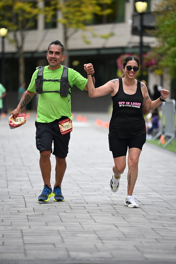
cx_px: 88
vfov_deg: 10.3
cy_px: 132
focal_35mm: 200
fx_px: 1466
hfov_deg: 6.9
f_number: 2.8
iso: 1600
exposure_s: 1/5000
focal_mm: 200
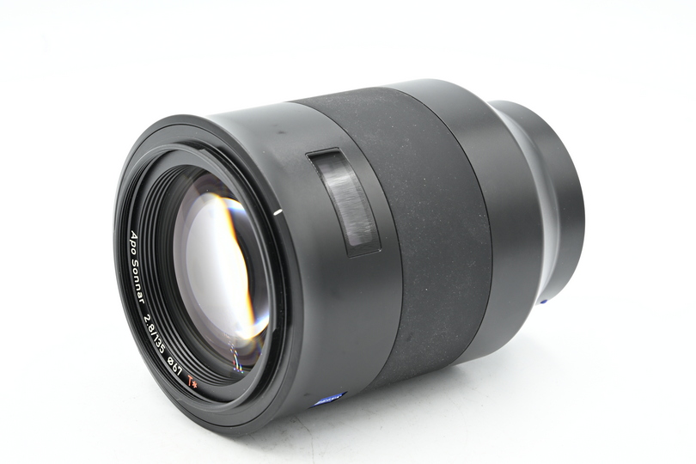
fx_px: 1450
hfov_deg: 27.0
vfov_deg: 18.2
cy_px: 232
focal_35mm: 75
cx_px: 348
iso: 200
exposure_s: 1/13
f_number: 16
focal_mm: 75
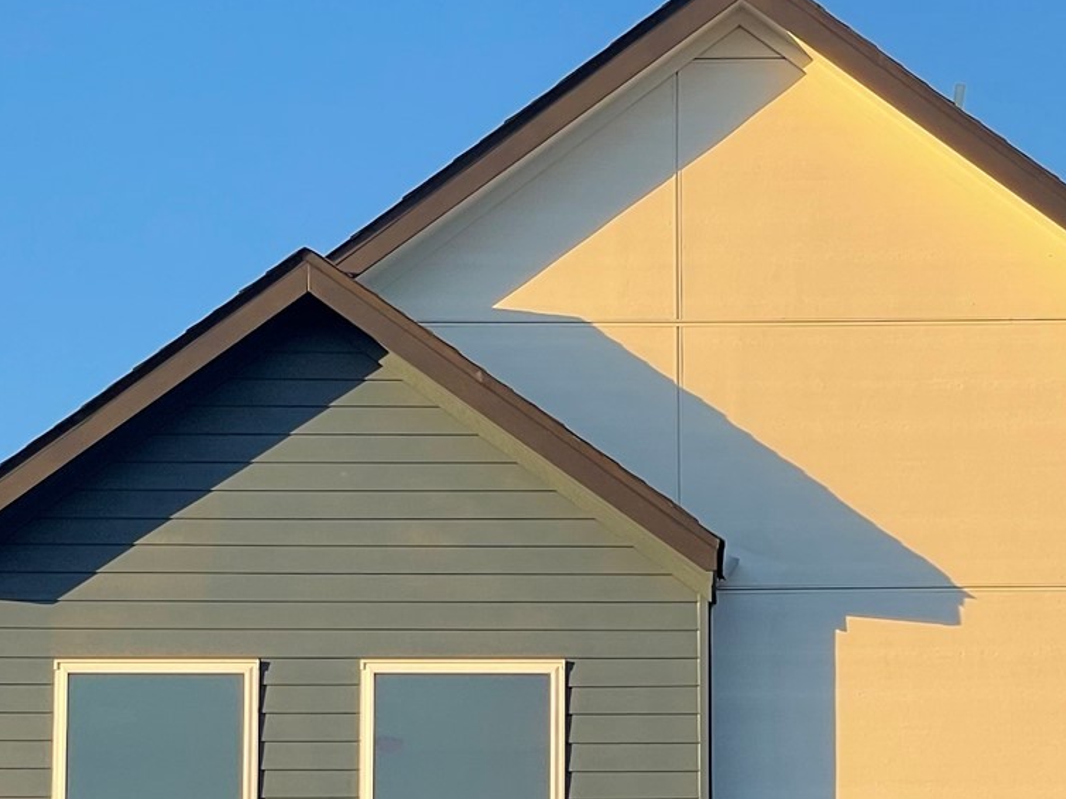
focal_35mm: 141
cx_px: 649
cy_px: 1028
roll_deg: +0.3
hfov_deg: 14.0
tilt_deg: +8.5
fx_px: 4341
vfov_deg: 10.3
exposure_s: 1/432
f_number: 2
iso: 25
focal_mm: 6
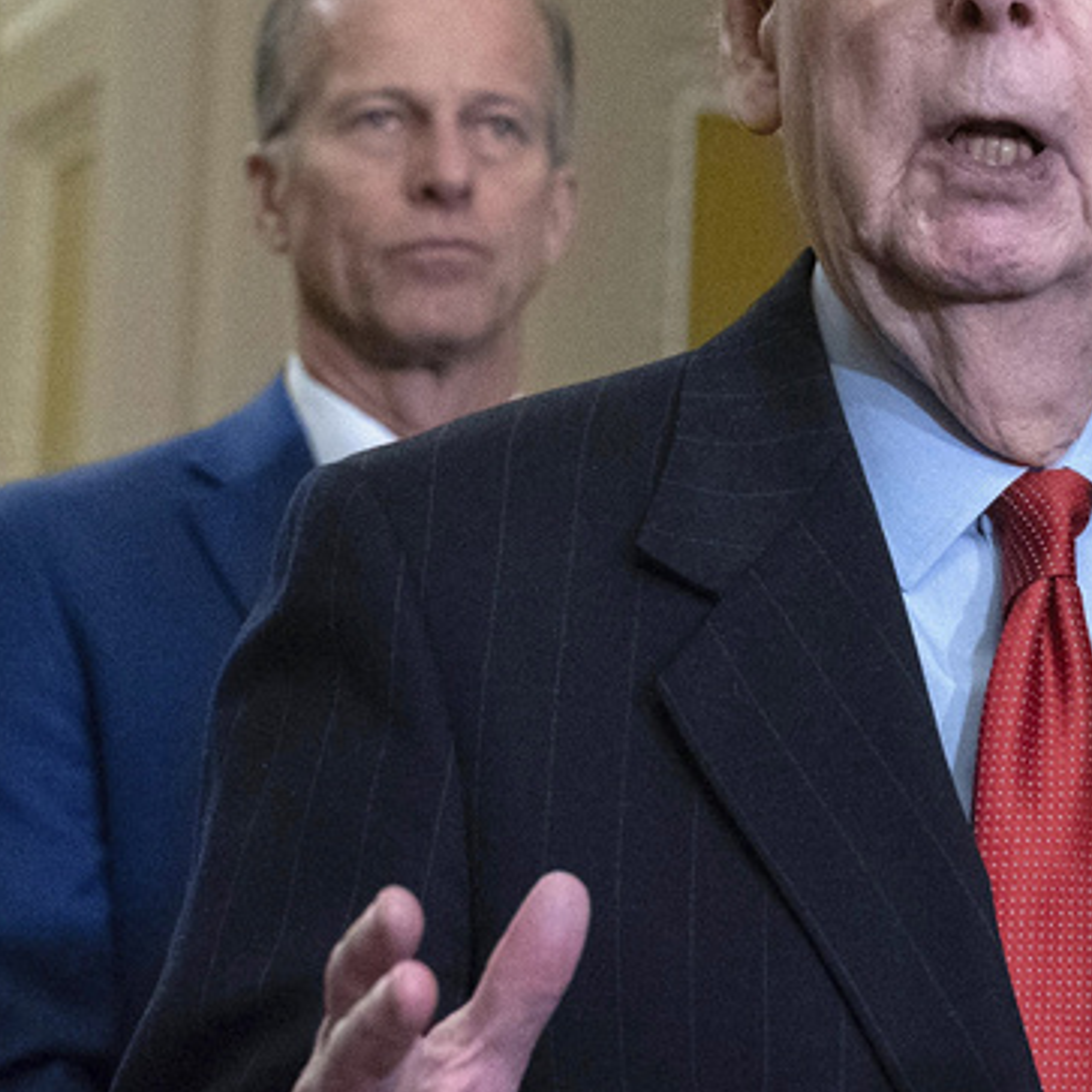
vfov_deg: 16.1
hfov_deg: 15.8
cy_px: 564
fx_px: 3855
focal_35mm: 108
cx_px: 1137
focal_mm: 45
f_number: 3.5
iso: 6400
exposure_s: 1/250
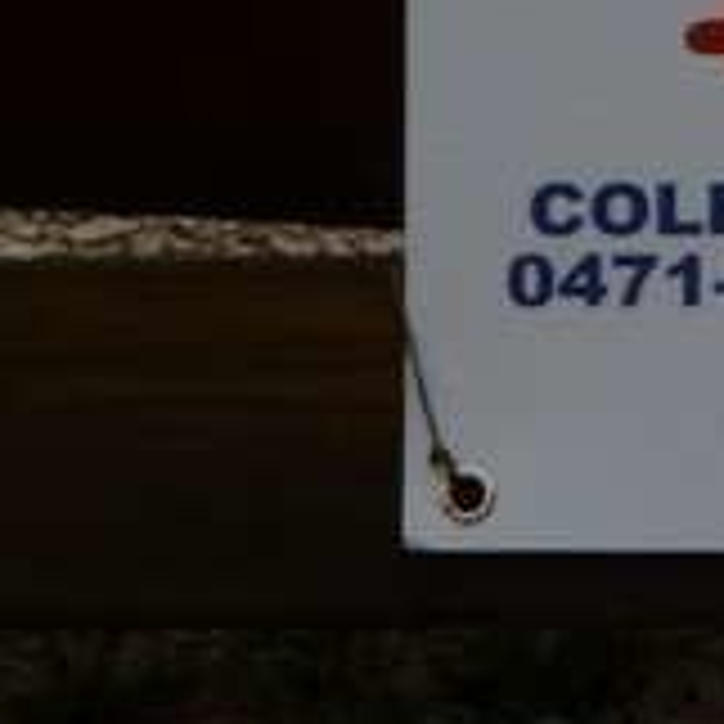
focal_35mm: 539
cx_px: 1470
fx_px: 12754
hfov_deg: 3.2
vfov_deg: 3.2
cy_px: -1169
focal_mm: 17.1
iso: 100
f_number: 5.3
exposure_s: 1/500
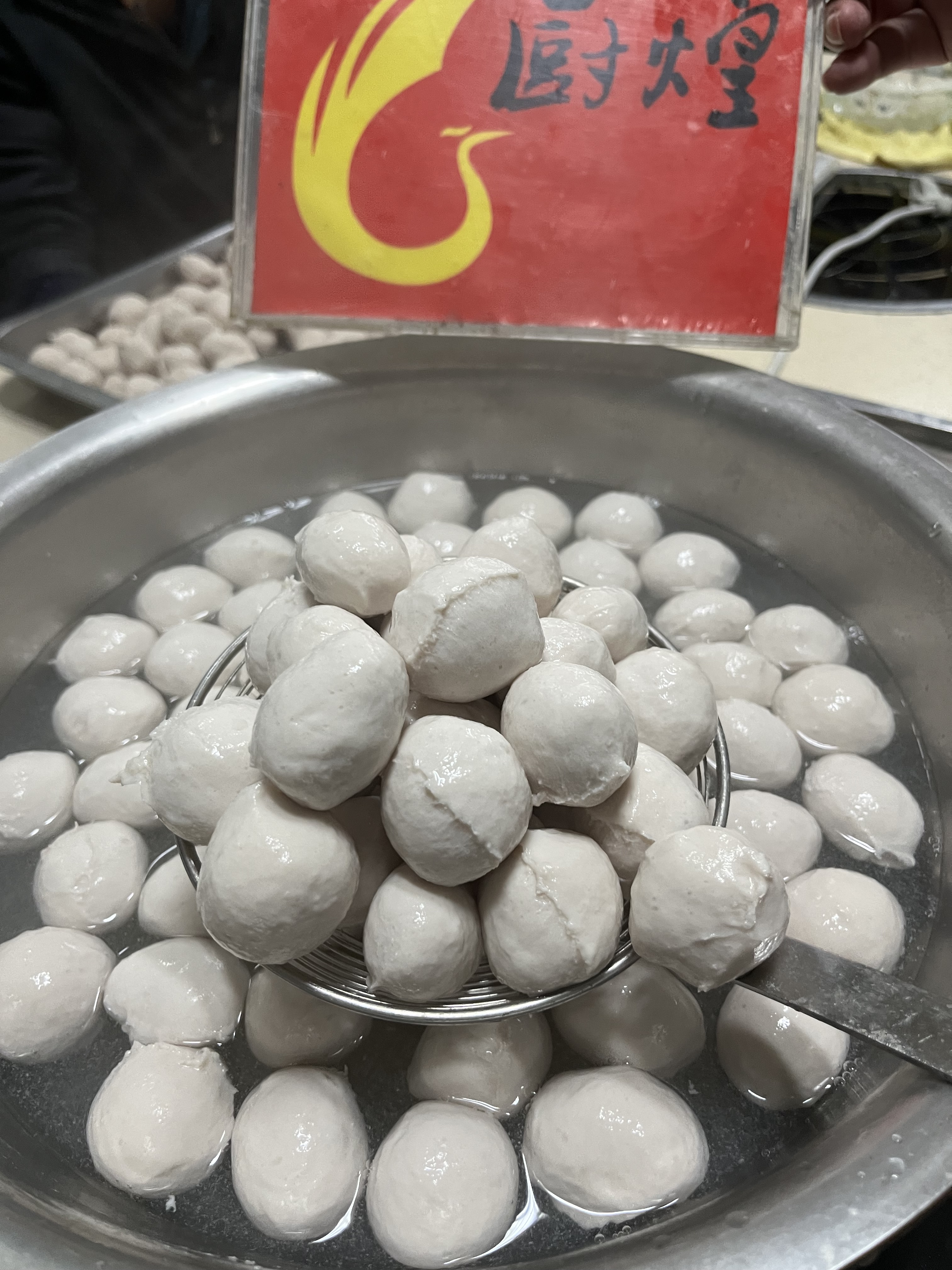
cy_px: 635
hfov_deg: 53.1
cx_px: 476
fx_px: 953
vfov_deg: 67.3
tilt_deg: -42.2
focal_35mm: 26
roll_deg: +5.5
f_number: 1.6
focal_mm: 5.1
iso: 200
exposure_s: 1/50
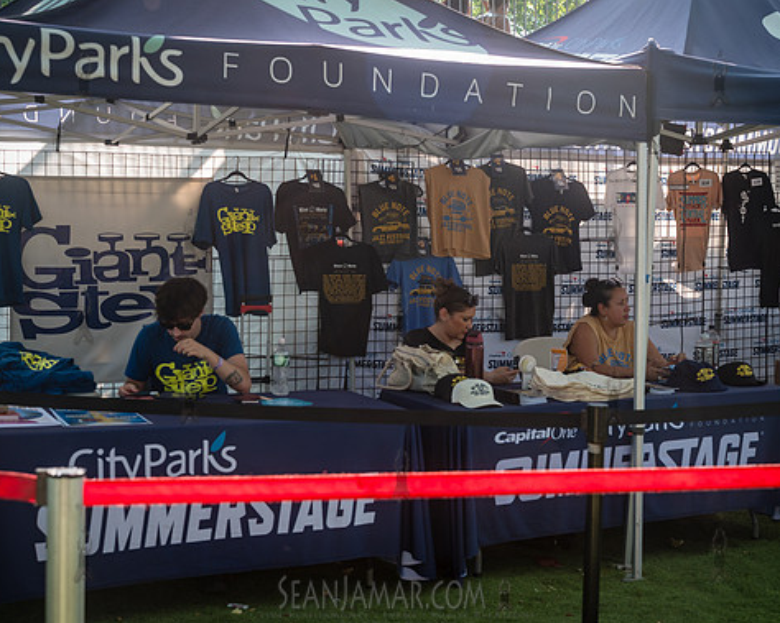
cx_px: 400
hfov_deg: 34.7
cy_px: 316
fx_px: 1246
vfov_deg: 28.1
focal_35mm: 54
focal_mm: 47
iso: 400
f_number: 4.5
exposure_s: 1/160
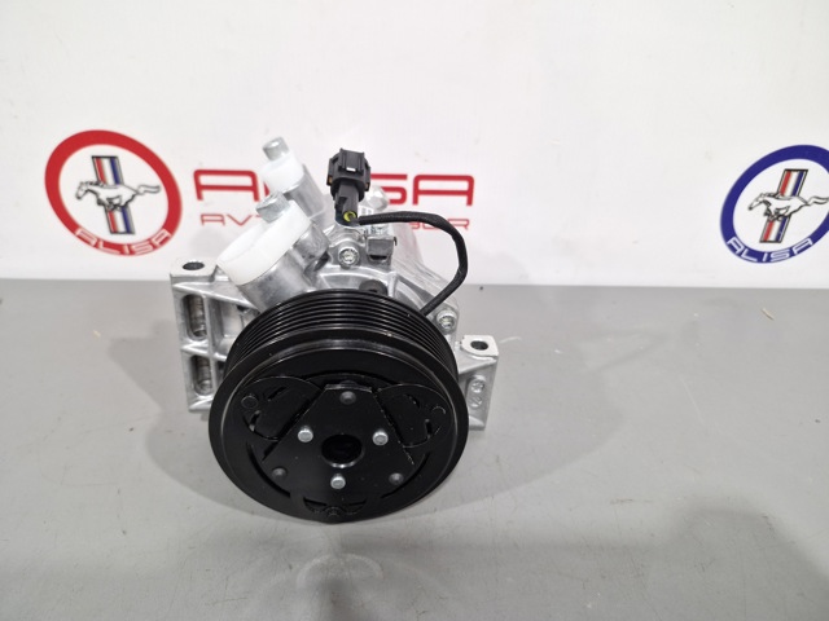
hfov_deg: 73.9
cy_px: 310
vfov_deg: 58.9
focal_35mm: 23
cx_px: 414
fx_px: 551
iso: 50
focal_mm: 5.54
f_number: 1.8
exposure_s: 1/100
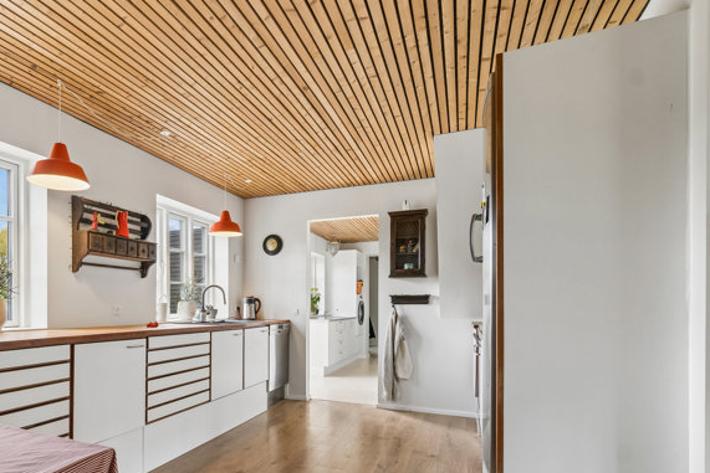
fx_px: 414
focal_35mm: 21
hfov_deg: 79.0
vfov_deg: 58.3
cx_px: 246
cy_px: 312
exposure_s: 1/25
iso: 200
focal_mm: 10
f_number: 8
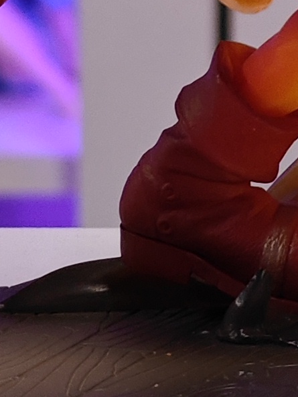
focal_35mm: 440
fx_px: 5049
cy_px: -323
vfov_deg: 4.5
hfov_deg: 3.4
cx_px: 188
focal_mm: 7.48
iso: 400
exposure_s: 1/19.5
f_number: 2.4
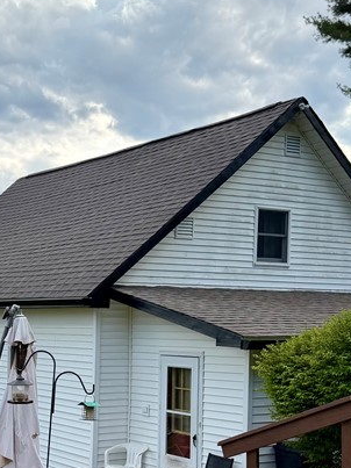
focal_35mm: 61
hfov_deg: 23.5
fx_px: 825
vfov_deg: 31.0
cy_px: 363
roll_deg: -1.4
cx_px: 48
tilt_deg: -2.0
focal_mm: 6.76
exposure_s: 1/3425
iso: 80
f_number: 1.78
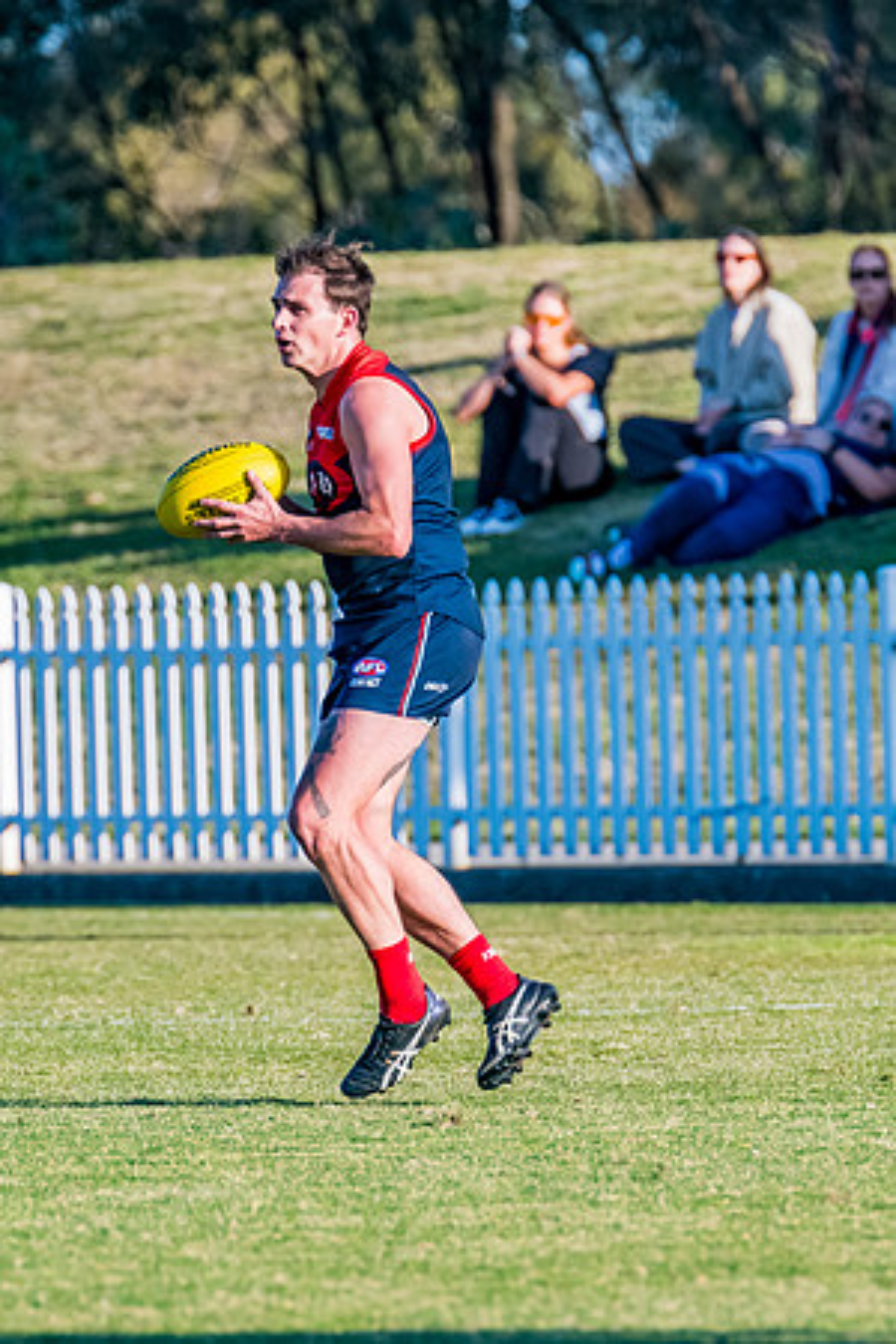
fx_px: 29764
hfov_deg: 1.7
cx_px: 239
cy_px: 665
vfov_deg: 2.6
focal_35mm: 797
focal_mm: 420
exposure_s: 1/1600
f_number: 7.1
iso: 800
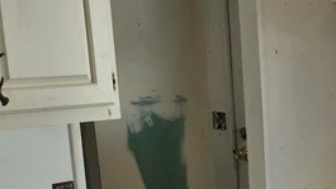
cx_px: 451
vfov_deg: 11.9
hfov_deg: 20.0
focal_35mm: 97
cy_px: 288
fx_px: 864
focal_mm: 5.4
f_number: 1.8
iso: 40
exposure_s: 1/180
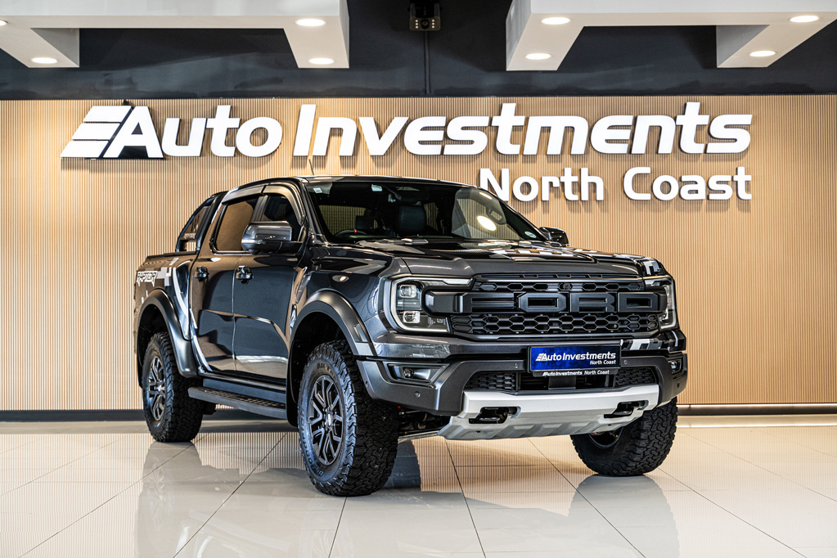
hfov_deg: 34.5
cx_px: 418
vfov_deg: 23.4
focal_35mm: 58
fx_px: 1348
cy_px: 279
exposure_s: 1/160
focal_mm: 58
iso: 640
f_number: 4
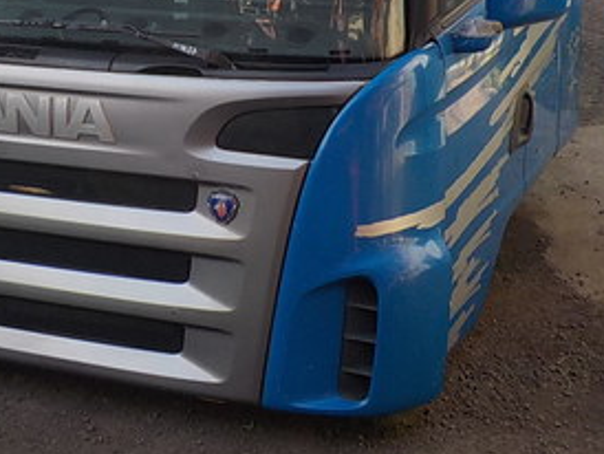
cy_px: -48
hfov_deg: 27.5
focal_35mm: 70
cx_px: 183
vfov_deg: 20.1
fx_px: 1222
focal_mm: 4.1
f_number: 3.3
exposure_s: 1/200
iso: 125
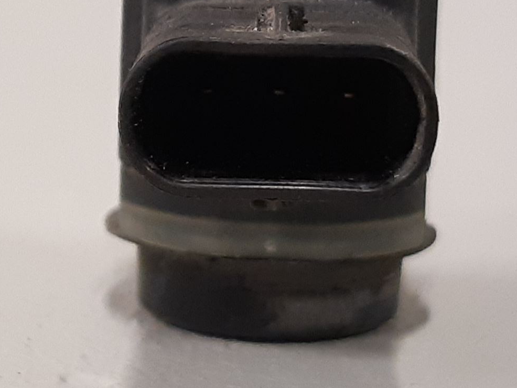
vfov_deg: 27.0
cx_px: 187
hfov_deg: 35.3
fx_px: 807
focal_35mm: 54
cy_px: 196
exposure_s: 1/60
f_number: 1.7
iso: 200
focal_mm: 3.93
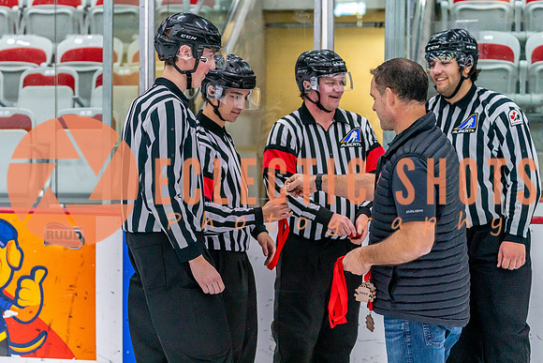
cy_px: 163
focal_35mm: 77
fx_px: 1166
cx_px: 243
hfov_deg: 26.2
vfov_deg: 17.7
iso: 3200
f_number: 2.8
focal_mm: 70
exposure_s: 1/1250
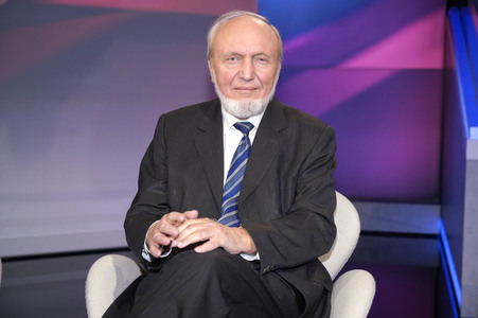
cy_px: 159
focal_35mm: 58
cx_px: 239
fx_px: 770
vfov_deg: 23.3
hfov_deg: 34.5
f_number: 5
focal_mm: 58
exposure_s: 1/160
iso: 1600
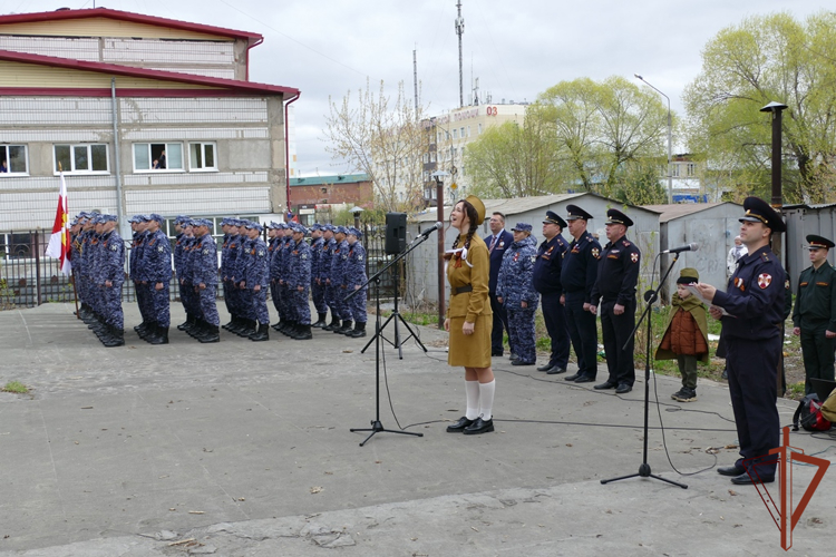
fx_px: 1045
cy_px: 278
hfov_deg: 43.6
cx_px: 418
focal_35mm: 45
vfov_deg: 29.9
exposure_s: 1/640
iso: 125
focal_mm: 16.49
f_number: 3.2
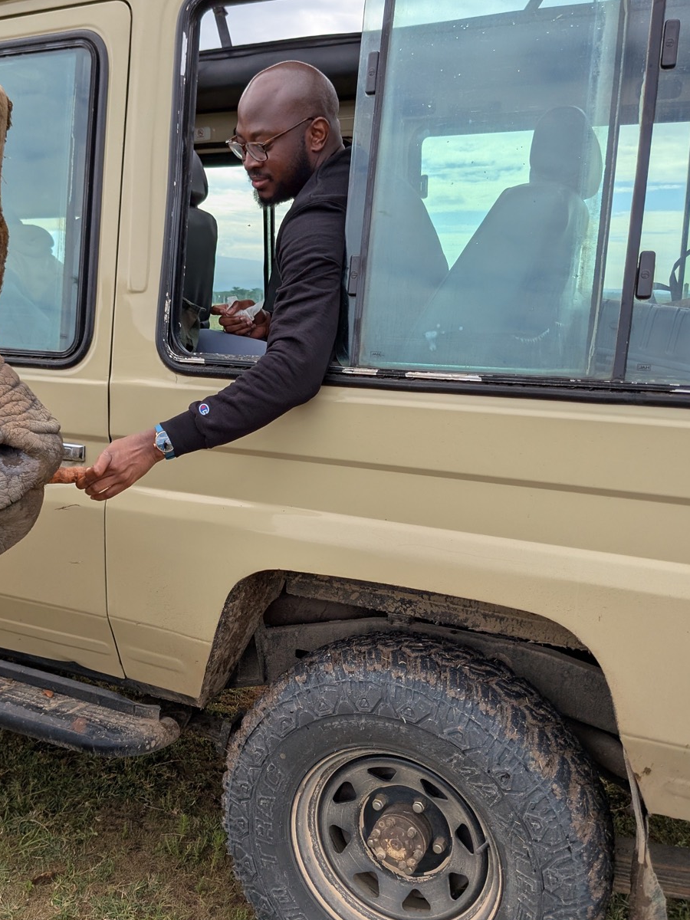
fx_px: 850
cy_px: 477
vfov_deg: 56.8
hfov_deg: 43.9
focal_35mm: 32
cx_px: 268
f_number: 1.7
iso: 39
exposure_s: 1/1773
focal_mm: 4.53
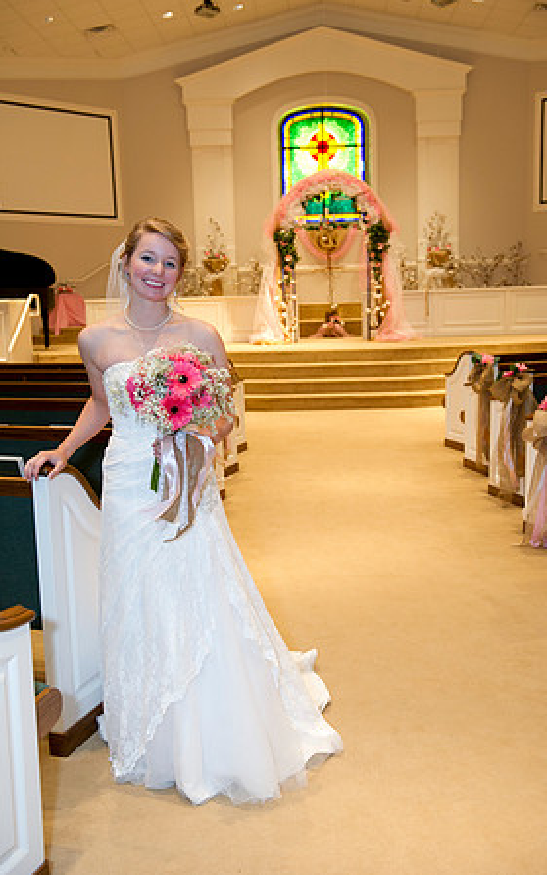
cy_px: 436
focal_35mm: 39
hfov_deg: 32.8
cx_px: 275
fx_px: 930
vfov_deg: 50.4
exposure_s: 1/125
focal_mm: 38
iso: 1250
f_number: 4
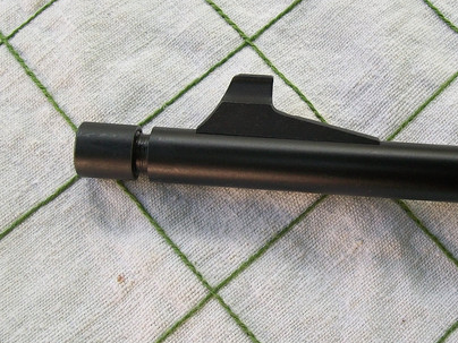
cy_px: 149
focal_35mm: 57
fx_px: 754
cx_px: 254
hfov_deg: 33.7
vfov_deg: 25.6
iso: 80
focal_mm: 6
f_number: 2.7
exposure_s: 1/100
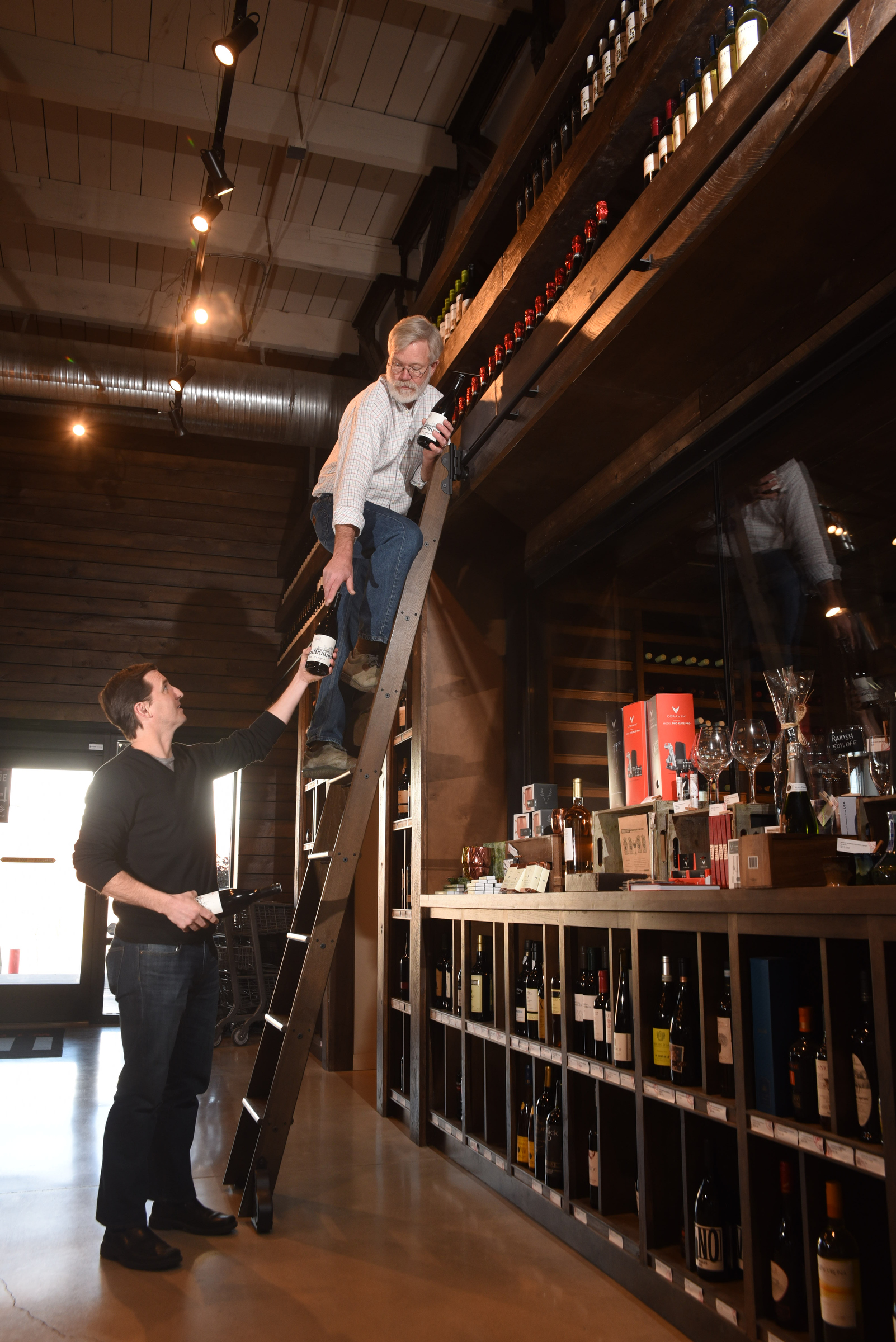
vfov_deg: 63.6
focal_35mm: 29
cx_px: 448
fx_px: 1082
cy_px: 671
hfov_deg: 45.0
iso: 800
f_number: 6.3
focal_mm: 29
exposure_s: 1/100
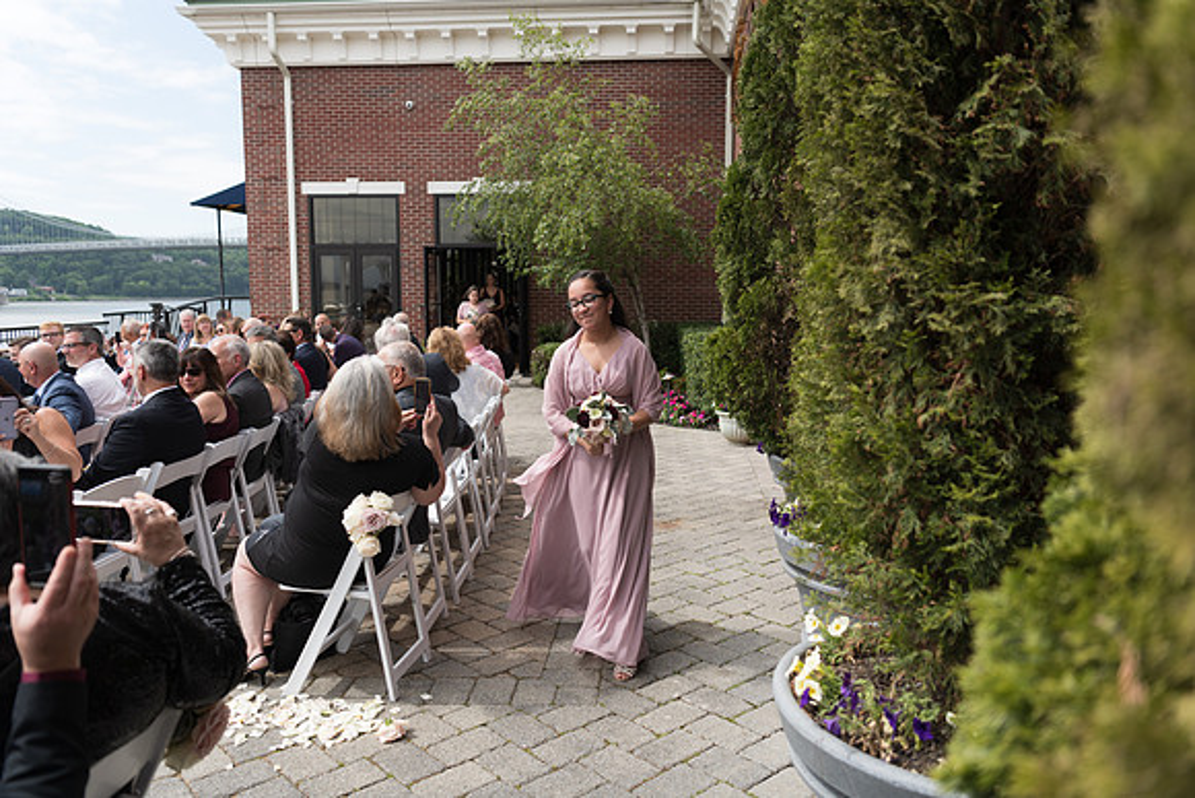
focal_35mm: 29
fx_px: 963
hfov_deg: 63.6
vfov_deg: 45.0
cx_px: 598
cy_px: 399
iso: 64
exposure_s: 1/640
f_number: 2.8
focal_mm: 29
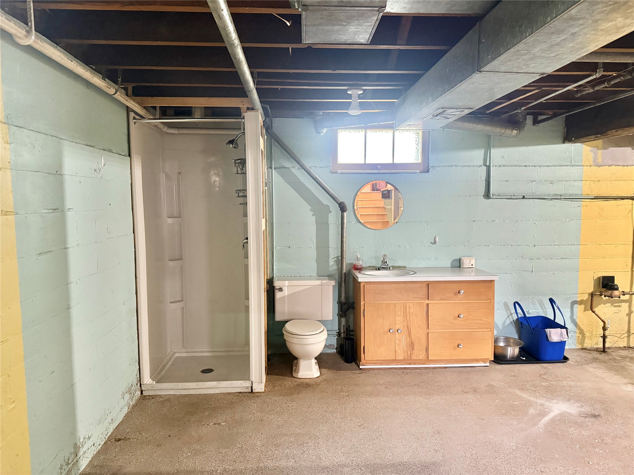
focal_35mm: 24
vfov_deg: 56.8
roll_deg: +0.2
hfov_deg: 71.6
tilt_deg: -4.4
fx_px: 440
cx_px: 317
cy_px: 238
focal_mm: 6.76
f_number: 1.78
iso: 800
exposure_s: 1/40
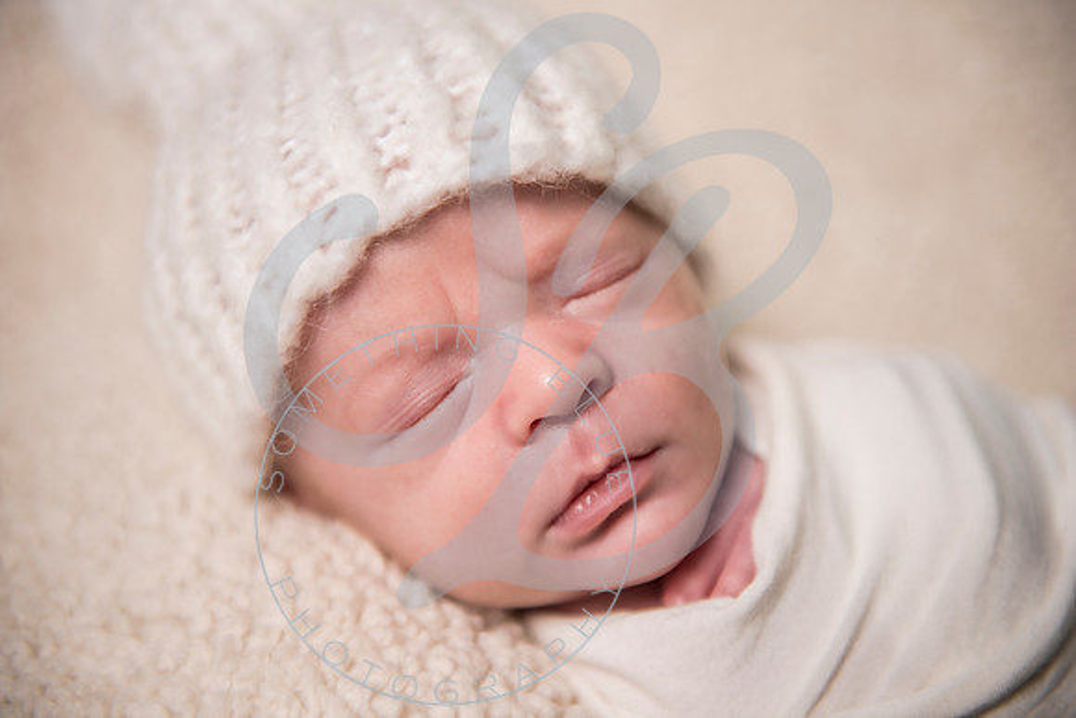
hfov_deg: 35.6
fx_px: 1674
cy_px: 359
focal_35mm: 56
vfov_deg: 24.2
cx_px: 538
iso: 100
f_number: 2.8
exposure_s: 1/250
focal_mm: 56
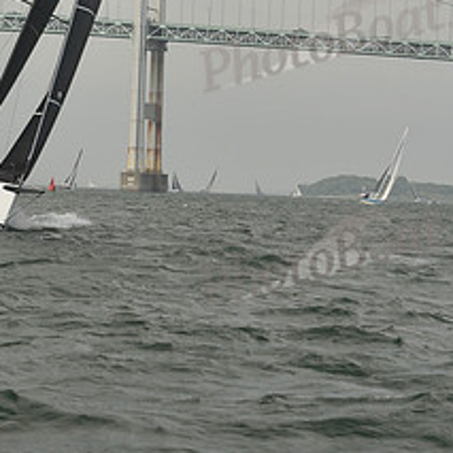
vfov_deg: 8.7
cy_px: -43
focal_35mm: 199
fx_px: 2946
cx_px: 90
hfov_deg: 8.8
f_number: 5.6
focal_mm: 86
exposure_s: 1/640
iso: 250
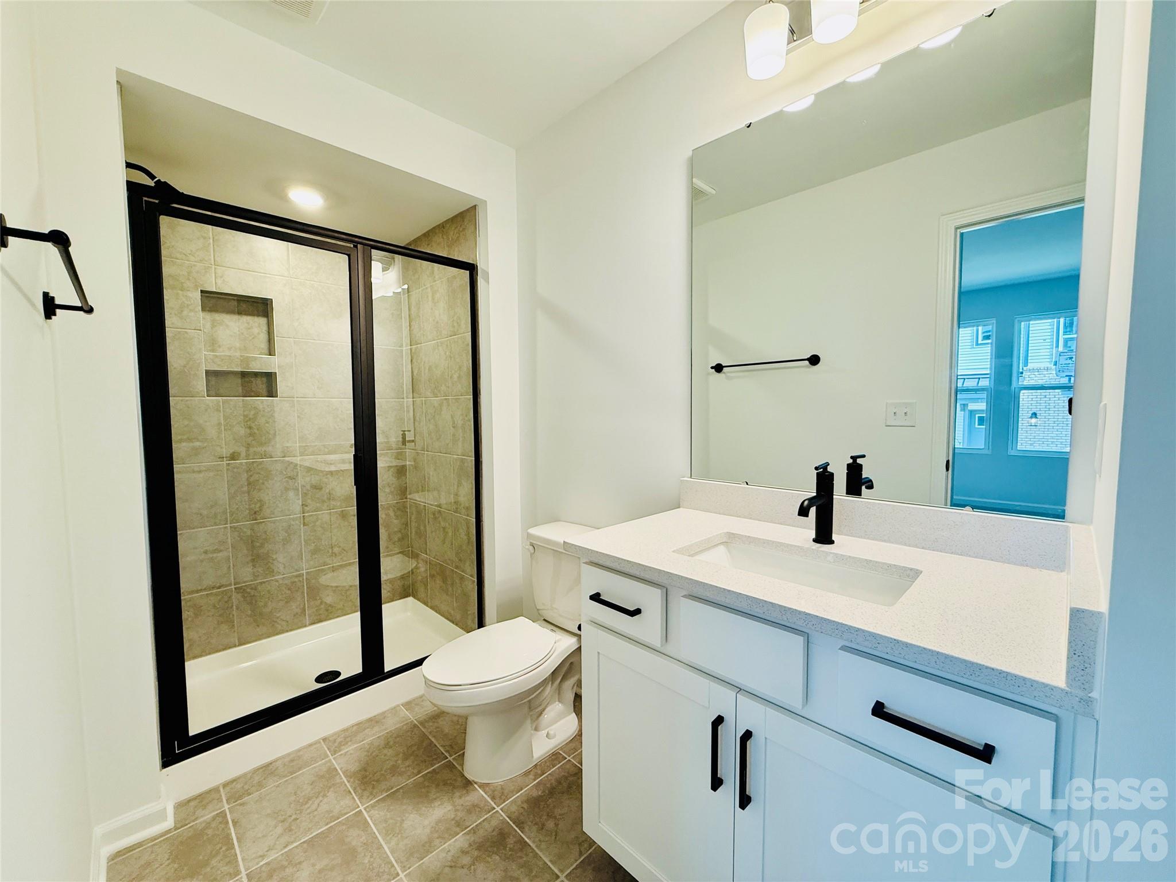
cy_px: 441
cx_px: 588
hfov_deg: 102.1
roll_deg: +0.4
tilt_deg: -3.2
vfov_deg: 85.7
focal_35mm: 14
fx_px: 476
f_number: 2.2
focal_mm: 2.22
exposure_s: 1/120
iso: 160
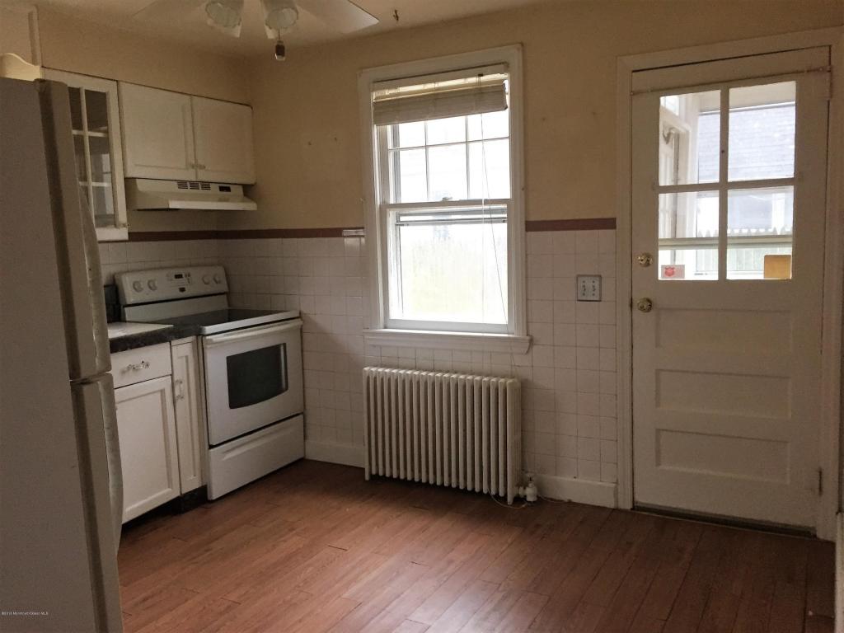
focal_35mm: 29
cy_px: 316
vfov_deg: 48.2
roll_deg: +1.4
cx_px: 422
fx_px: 707
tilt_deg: -7.7
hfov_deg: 61.7
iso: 160
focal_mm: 4.15
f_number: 2.2
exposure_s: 1/30
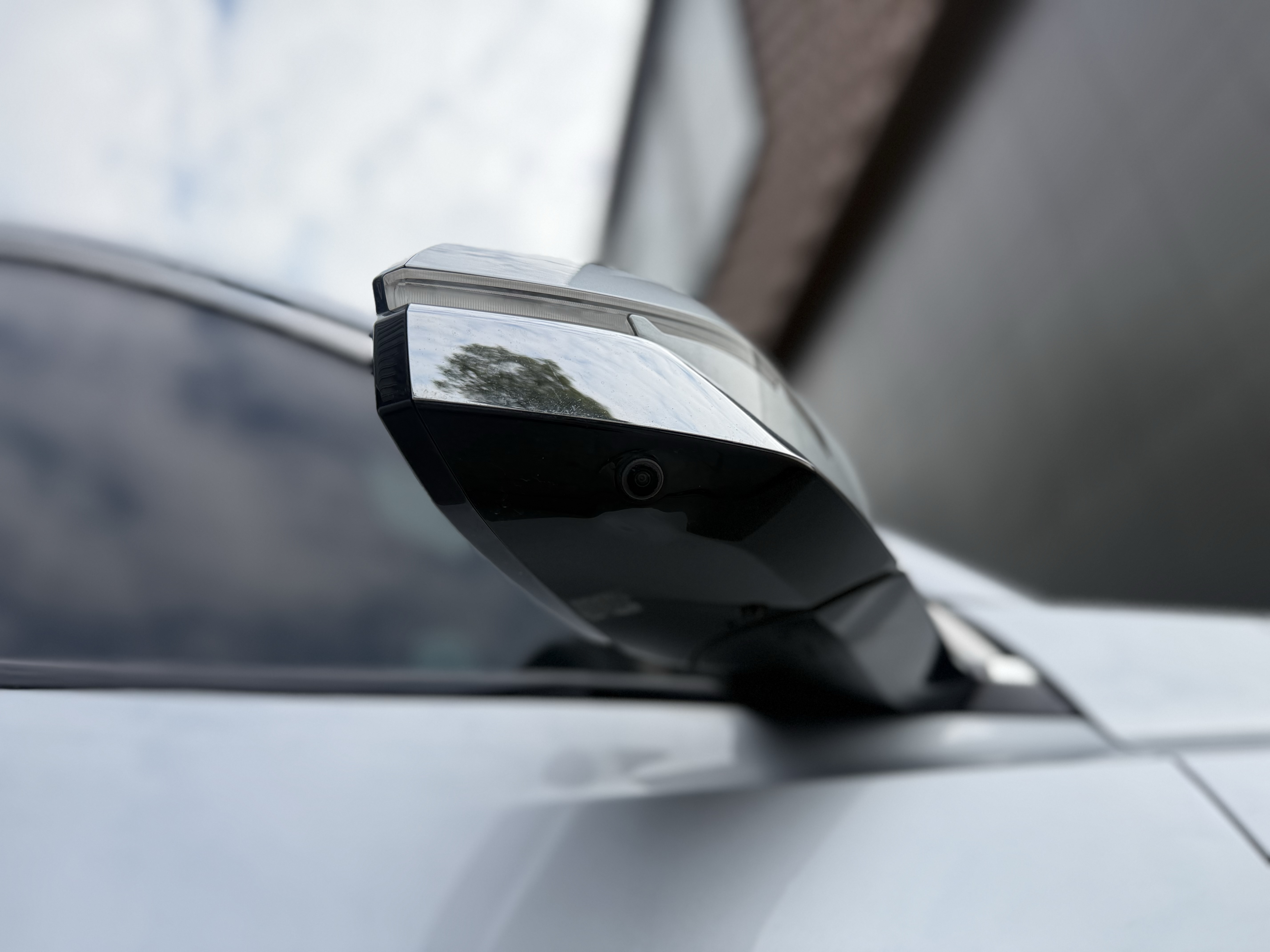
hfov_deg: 71.6
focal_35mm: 24
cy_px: 476
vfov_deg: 56.8
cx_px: 635
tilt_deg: +27.3
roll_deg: +4.9
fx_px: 881
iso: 125
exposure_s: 1/4167
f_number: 1.78
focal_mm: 6.76
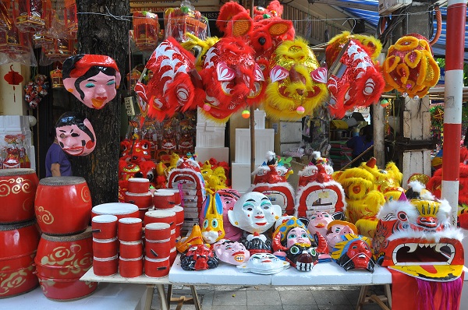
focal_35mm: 27
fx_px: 350
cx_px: 234
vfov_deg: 47.8
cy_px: 155
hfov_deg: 67.5
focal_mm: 18
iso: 200
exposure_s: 1/60
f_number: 5.6
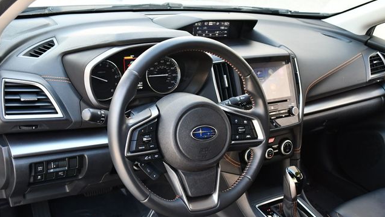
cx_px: 192
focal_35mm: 38
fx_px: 388
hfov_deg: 52.8
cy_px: 119
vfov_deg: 31.2
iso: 800
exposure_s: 1/250
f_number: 3.5
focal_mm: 18
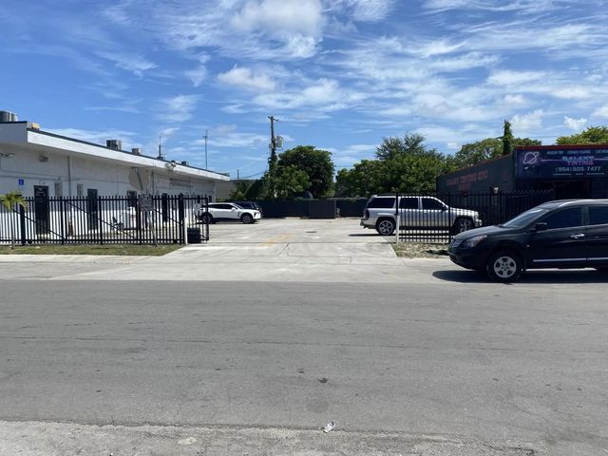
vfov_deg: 53.1
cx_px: 304
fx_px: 457
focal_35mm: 26
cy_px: 228
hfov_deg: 67.3
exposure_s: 1/3731
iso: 32
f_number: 1.8
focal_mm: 4.25
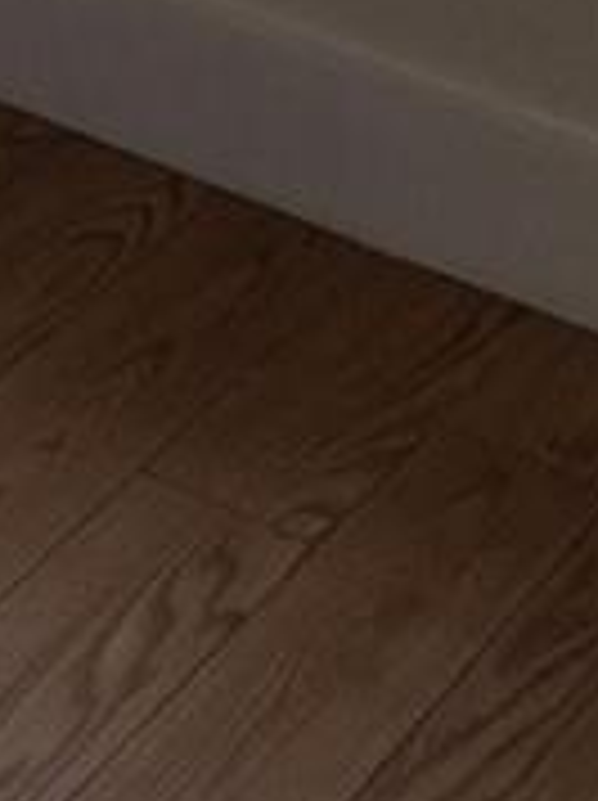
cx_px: -661
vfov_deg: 9.6
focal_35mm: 169
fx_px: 3902
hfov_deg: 8.3
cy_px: -1436
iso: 32
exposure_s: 1/186
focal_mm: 4.69
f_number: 1.8
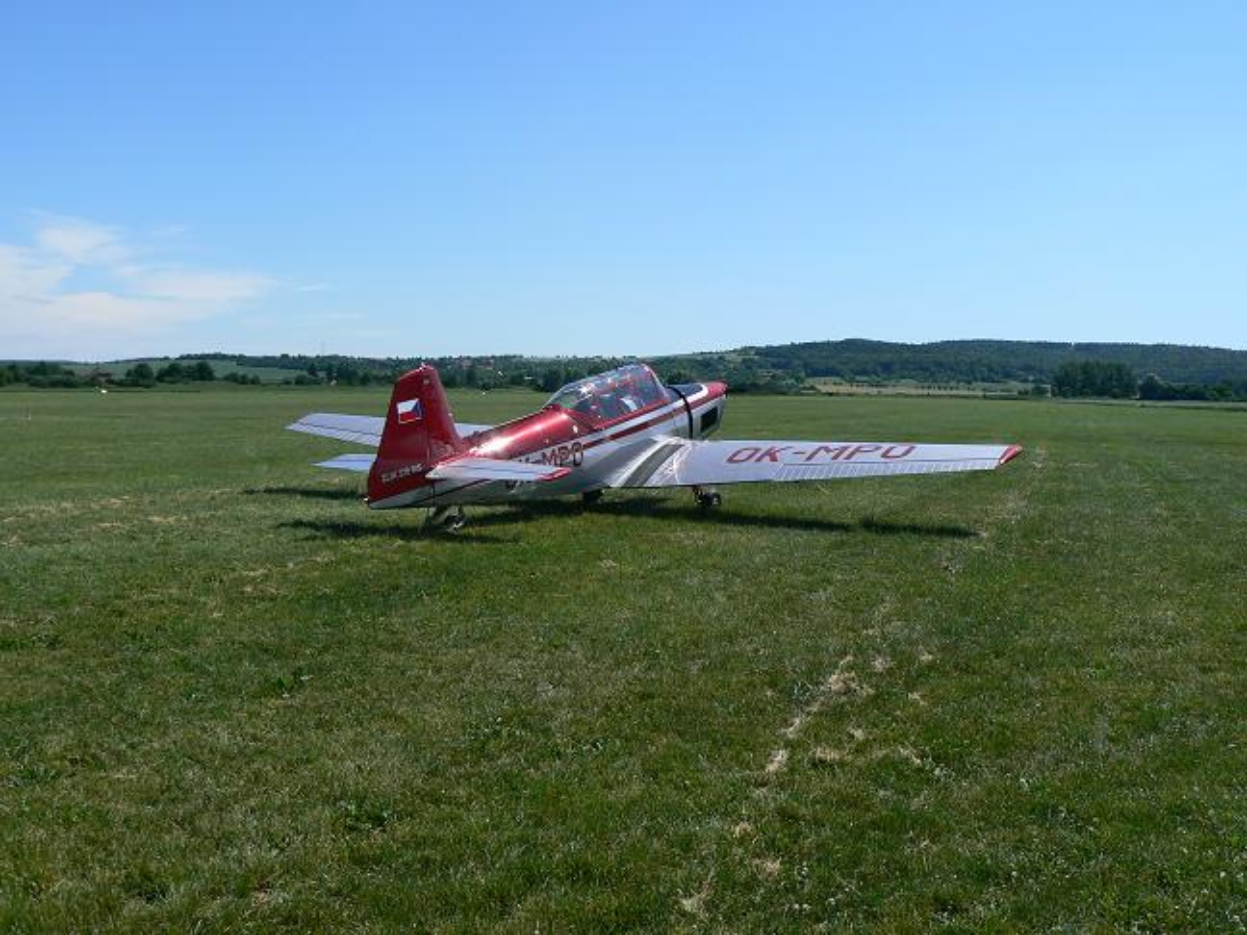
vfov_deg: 39.7
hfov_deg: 51.4
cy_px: 468
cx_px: 624
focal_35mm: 36
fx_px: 1297
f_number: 7.1
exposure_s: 1/400
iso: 80
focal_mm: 6
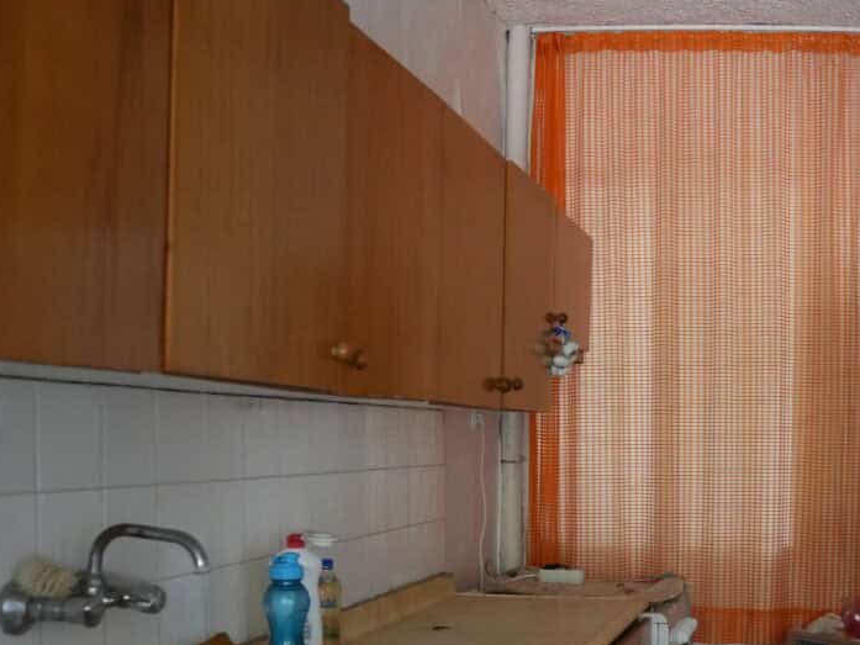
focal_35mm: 48
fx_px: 1193
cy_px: 496
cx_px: 782
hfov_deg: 37.0
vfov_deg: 29.7
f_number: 2.8
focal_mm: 17
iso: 2500
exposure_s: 1/160
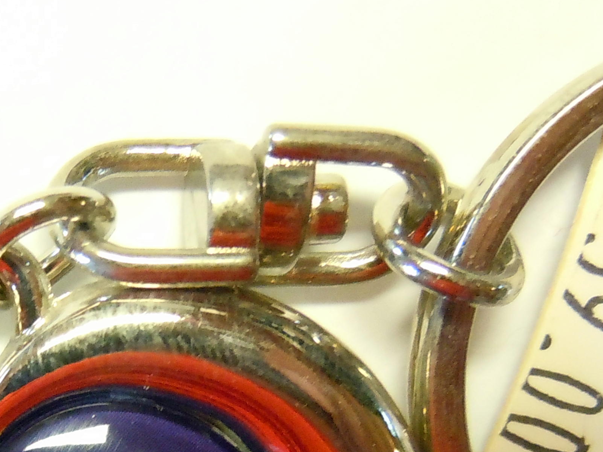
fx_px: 1411
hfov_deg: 22.9
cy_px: 569
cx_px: -31
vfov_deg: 17.2
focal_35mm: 81
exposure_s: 1/40
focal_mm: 5.4
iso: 800
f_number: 3.5
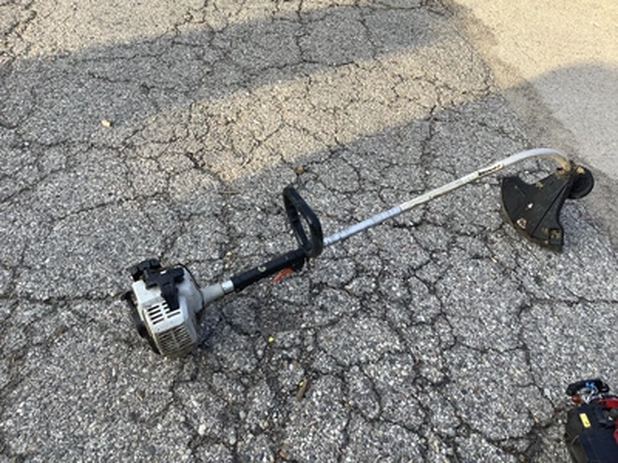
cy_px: 232
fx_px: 553
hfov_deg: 58.4
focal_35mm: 31
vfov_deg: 45.4
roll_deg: -6.8
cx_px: 309
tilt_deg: -44.3
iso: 25
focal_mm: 3.3
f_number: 2.4
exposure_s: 1/223
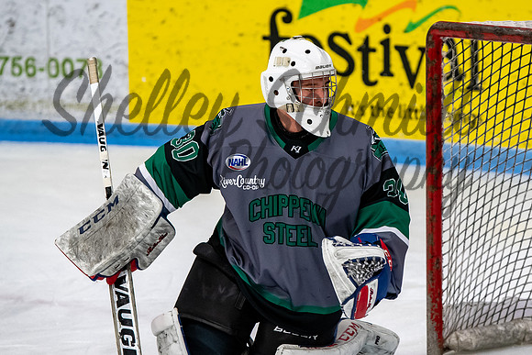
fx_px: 5345
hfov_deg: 5.7
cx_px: 320
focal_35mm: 362
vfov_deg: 3.8
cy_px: 173
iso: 2500
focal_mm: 190
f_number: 3.5
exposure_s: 1/800
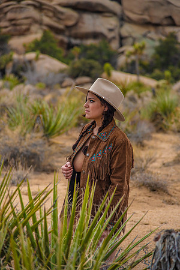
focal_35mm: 120
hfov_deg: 11.4
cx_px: 90
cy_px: 135
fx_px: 900
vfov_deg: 17.1
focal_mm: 120
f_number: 4
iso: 100
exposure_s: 1/1600
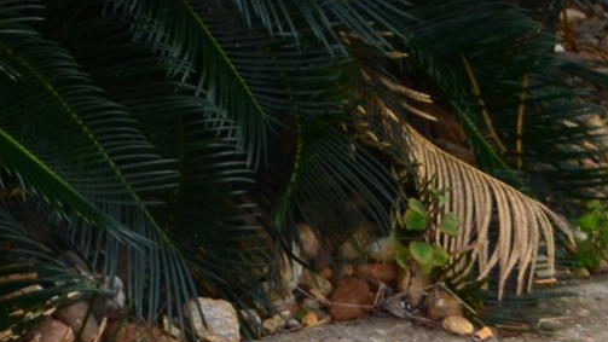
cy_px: -840
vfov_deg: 4.7
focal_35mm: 243
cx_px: -778
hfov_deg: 8.3
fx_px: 3918
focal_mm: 26
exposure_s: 1/160
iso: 200
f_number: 6.3
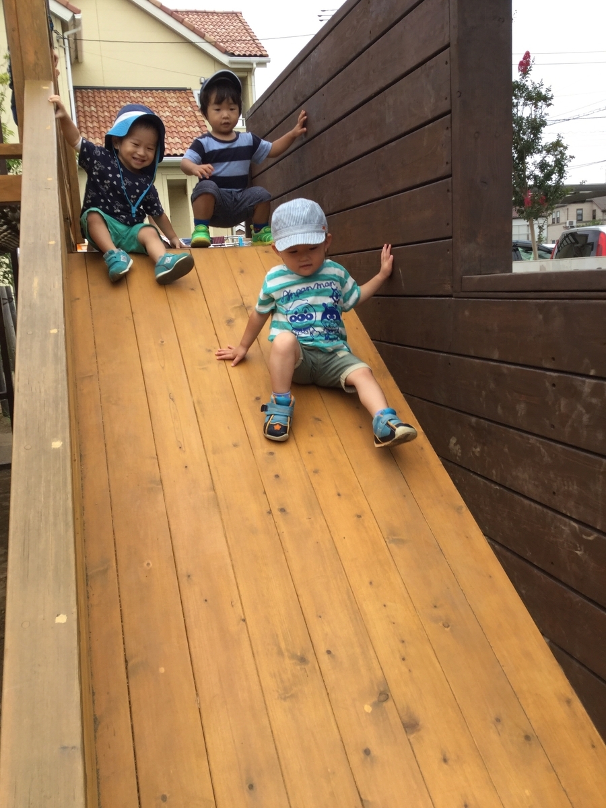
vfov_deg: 58.4
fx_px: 724
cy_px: 404
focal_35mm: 31
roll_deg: +4.9
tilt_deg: -12.9
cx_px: 303
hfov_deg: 45.4
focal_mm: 3.3
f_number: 2.4
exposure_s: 1/177
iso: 25
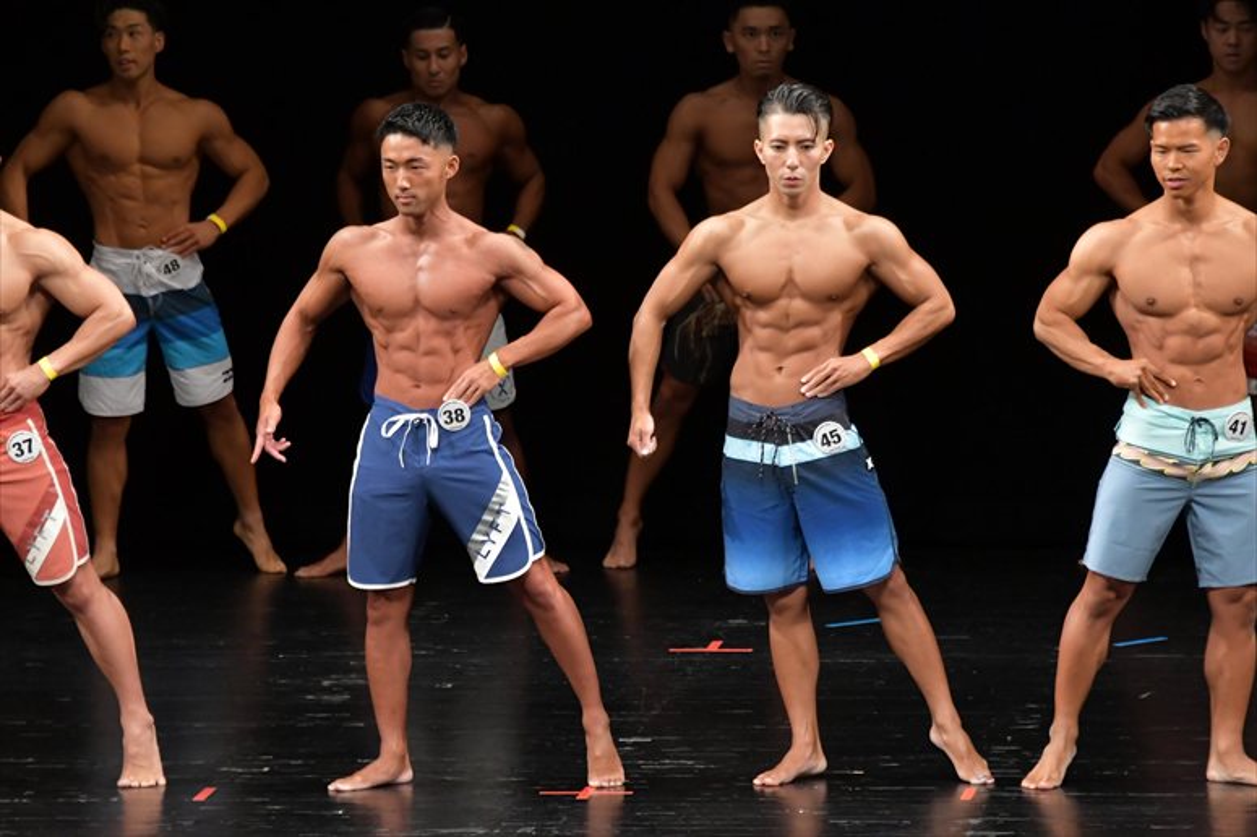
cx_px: 628
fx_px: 9947
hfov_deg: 7.2
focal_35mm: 285
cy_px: 418
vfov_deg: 4.8
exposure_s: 1/400
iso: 3200
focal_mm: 190
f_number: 5.6
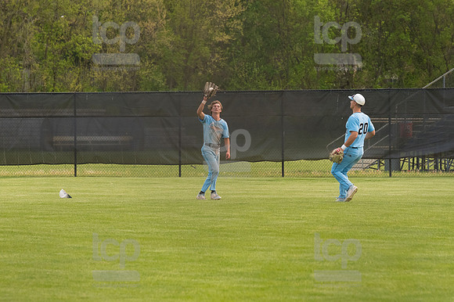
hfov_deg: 7.4
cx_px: 227
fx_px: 3491
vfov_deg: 5.0
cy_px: 151
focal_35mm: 277
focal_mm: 185
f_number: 5.6
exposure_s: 1/2000
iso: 1000
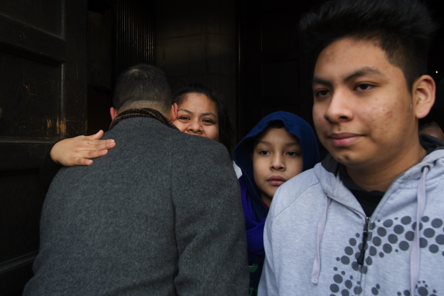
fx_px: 444
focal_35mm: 36
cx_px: 222
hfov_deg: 53.2
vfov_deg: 36.8
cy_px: 148
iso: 720
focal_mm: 24
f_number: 5.6
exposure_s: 1/250
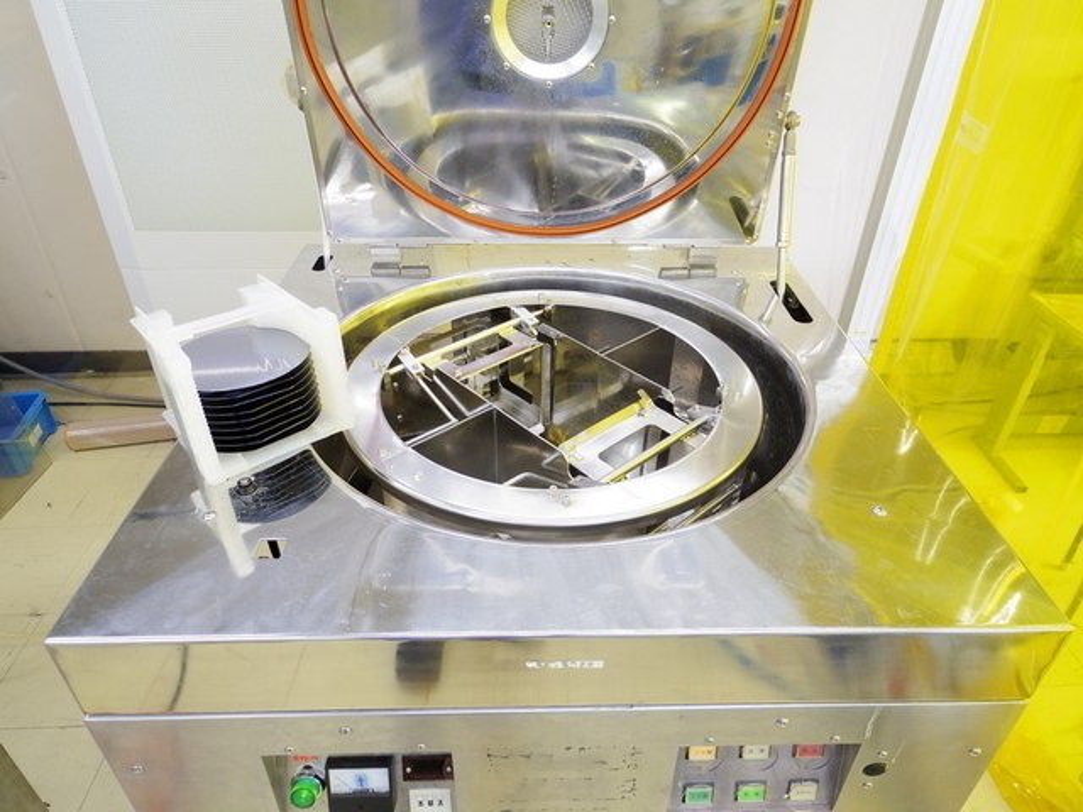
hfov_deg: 73.9
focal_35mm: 23
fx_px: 720
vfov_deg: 58.9
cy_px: 406
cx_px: 542
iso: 320
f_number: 2.8
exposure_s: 1/40
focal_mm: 5
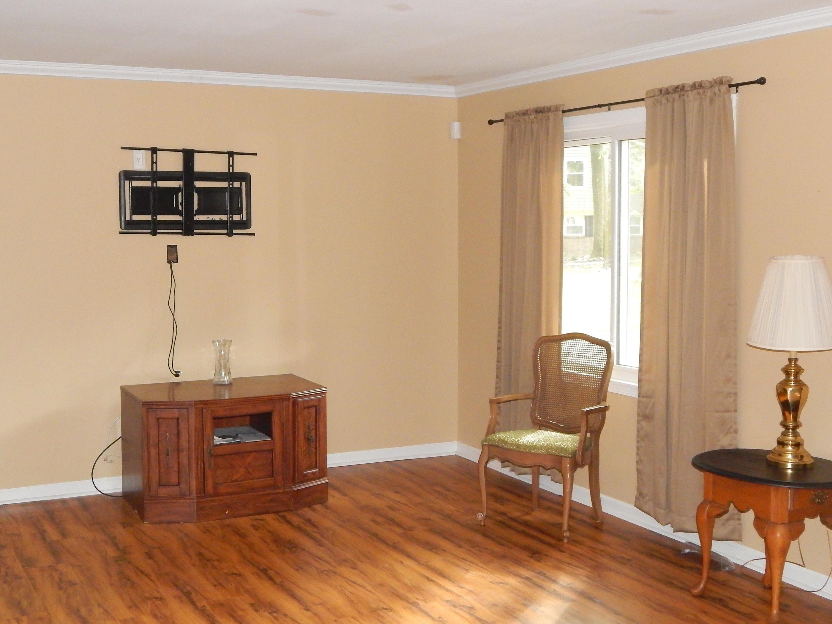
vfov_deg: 32.2
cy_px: 309
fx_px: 1082
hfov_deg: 42.0
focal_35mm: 45
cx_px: 381
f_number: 3.4
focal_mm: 6.8
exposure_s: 1/30
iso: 720
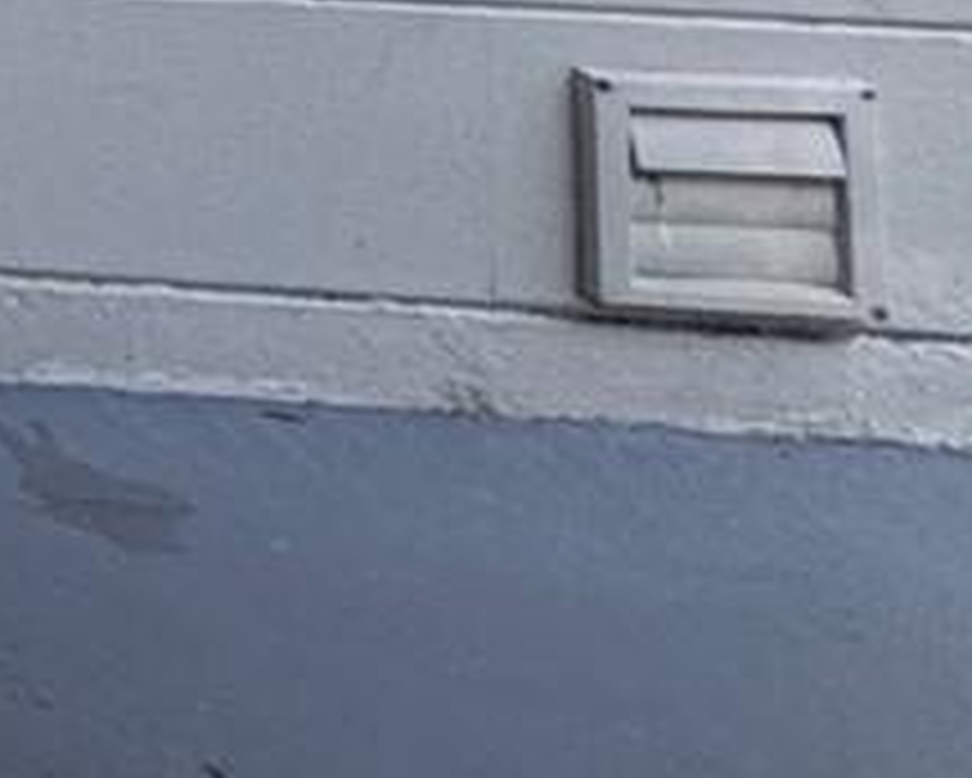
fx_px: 2907
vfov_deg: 12.0
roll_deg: +4.1
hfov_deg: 10.1
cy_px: -1156
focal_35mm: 101
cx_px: -2286
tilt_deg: -2.2
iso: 40
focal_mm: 2.22
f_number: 2.2
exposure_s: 1/136
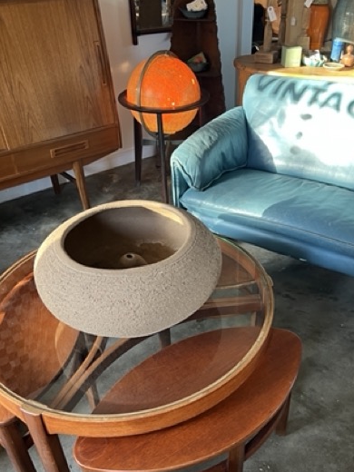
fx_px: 436
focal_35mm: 32
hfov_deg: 43.9
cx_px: 217
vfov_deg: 56.7
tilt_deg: -35.3
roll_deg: -0.7
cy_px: 260
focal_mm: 5.7
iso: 125
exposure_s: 1/60
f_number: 1.5
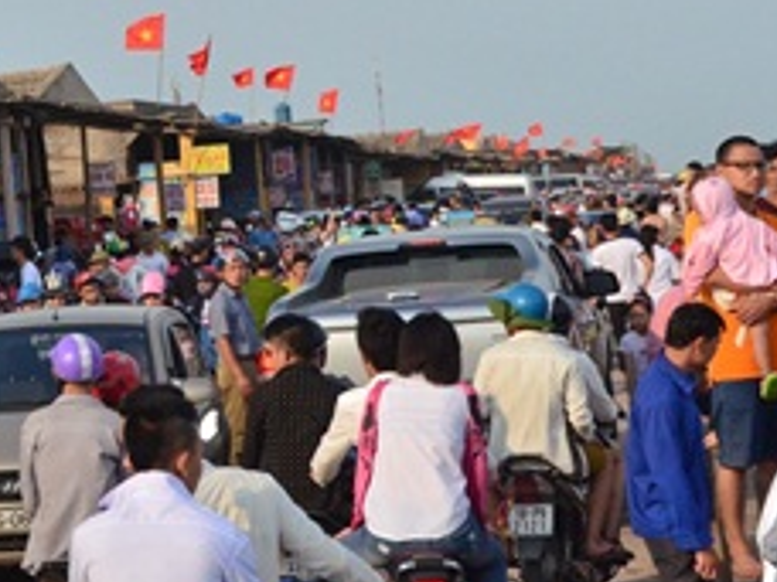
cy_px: 111
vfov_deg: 12.2
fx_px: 2716
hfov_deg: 15.9
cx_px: -37
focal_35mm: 121
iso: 1000
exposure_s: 1/4000
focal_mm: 32
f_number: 7.1
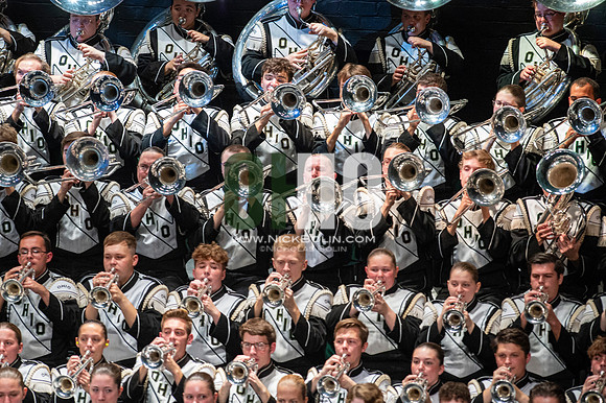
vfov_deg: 4.6
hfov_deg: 6.9
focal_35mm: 300
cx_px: 303
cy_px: 202
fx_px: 5047
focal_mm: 300
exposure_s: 1/400
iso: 5000
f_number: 5.6
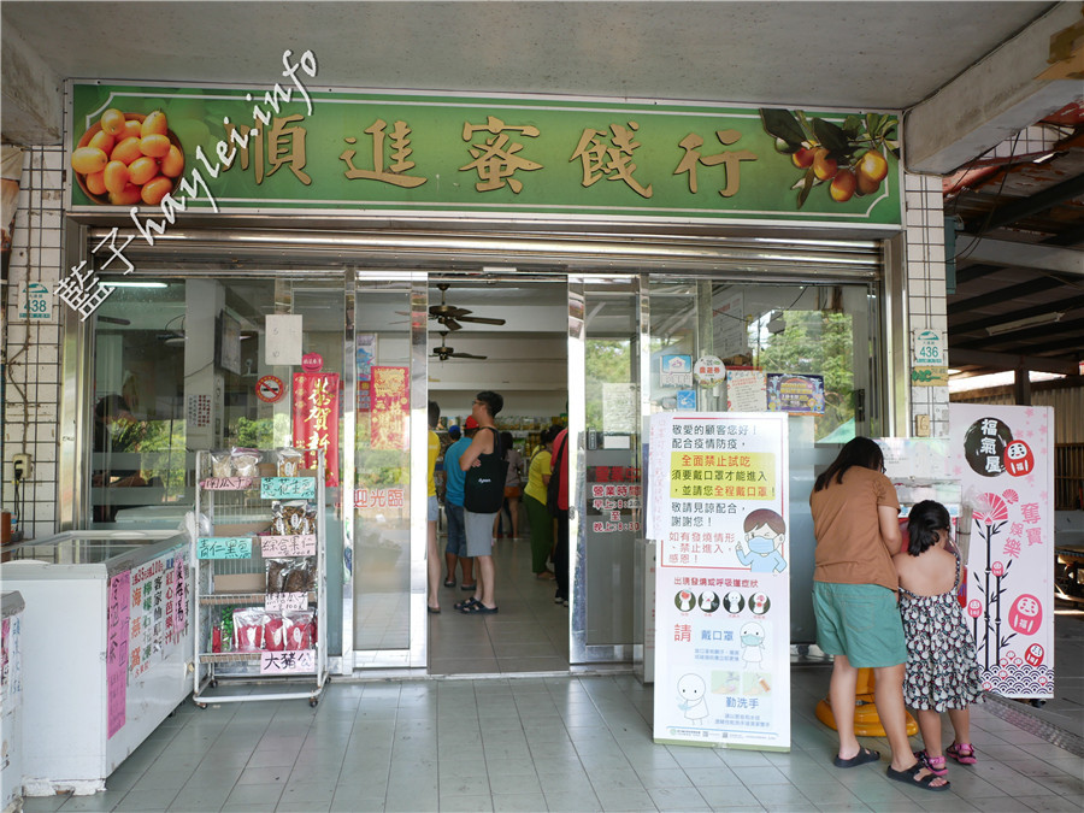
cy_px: 406
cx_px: 542
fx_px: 939
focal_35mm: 30
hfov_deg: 60.0
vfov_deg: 46.8
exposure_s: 1/125
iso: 200
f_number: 1.7
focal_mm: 15
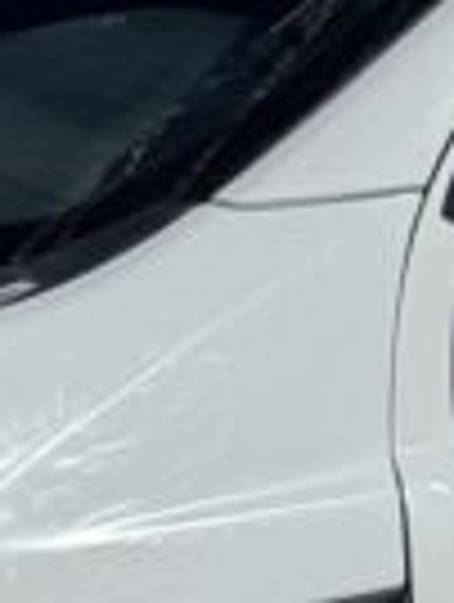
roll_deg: +0.0
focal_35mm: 286
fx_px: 4985
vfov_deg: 6.9
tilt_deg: -12.5
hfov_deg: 5.1
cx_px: 1115
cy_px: -45
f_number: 1.78
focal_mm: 6.76
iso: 80
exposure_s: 1/10526
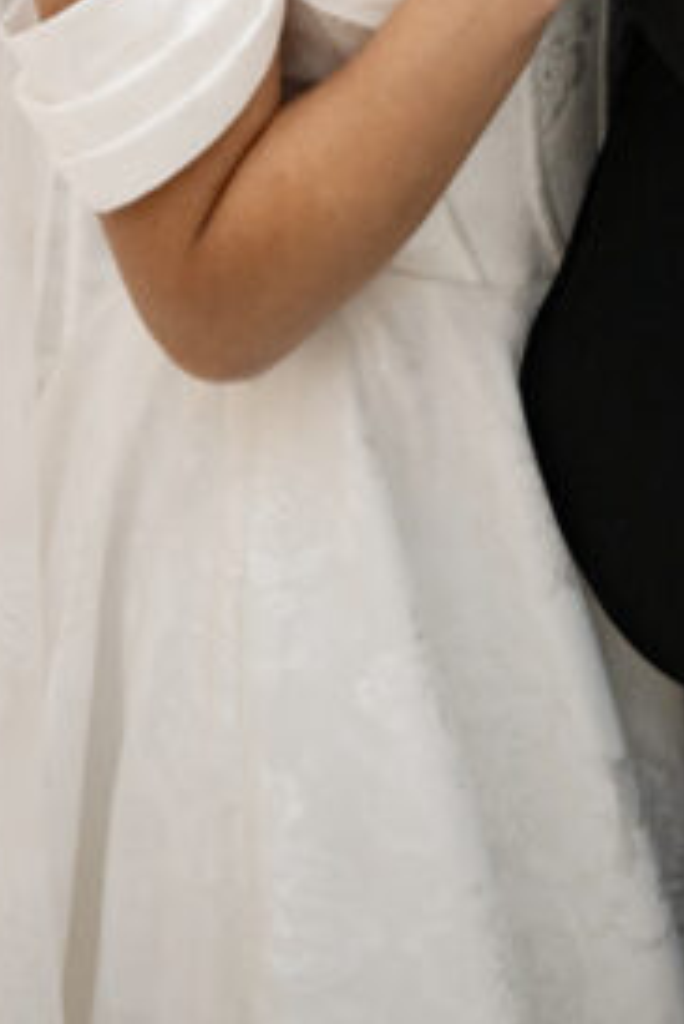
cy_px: -736
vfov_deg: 15.9
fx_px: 3188
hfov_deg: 12.2
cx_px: 592
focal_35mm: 112
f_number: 2.8
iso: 320
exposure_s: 1/320
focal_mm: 30
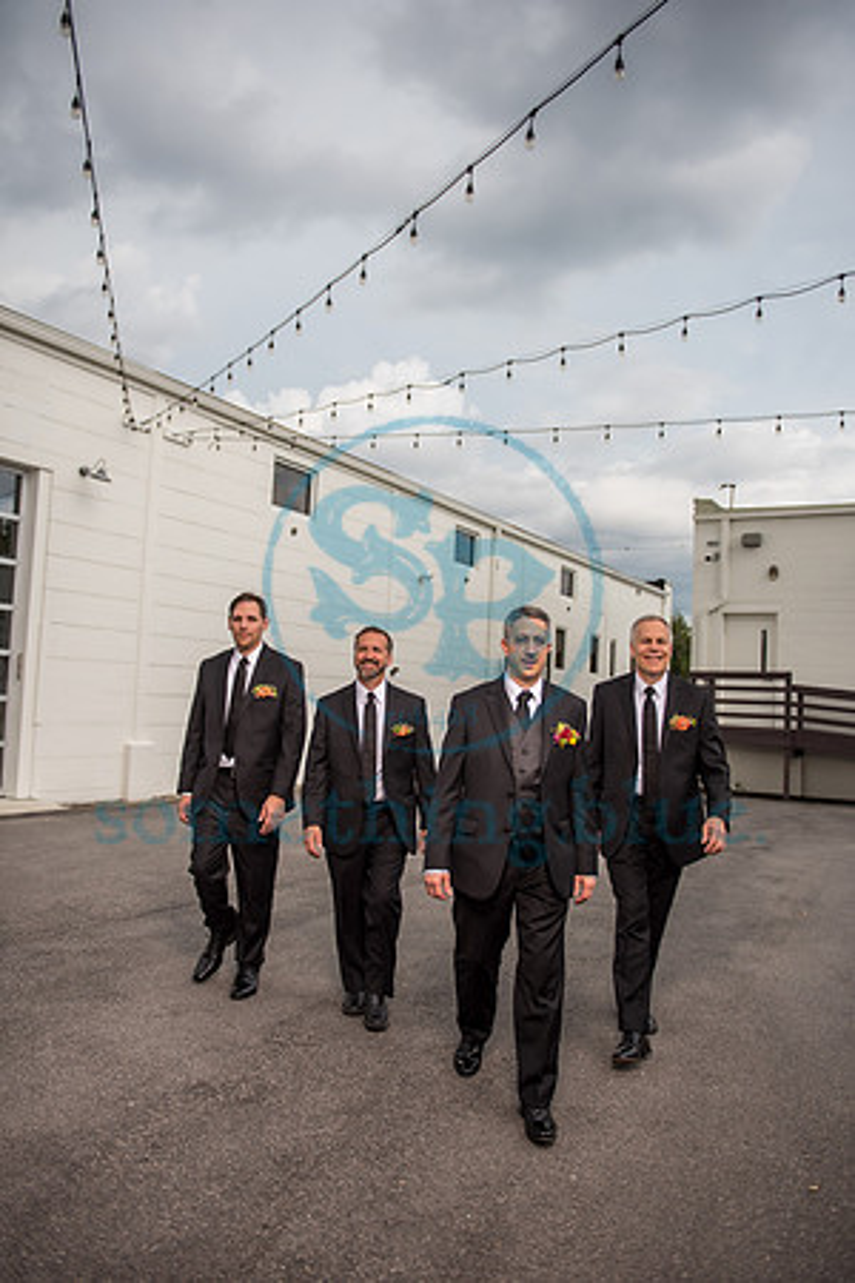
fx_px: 926
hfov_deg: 49.6
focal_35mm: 26
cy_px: 642
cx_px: 428
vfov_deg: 69.4
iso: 200
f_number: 2.8
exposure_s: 1/1000
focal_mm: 26
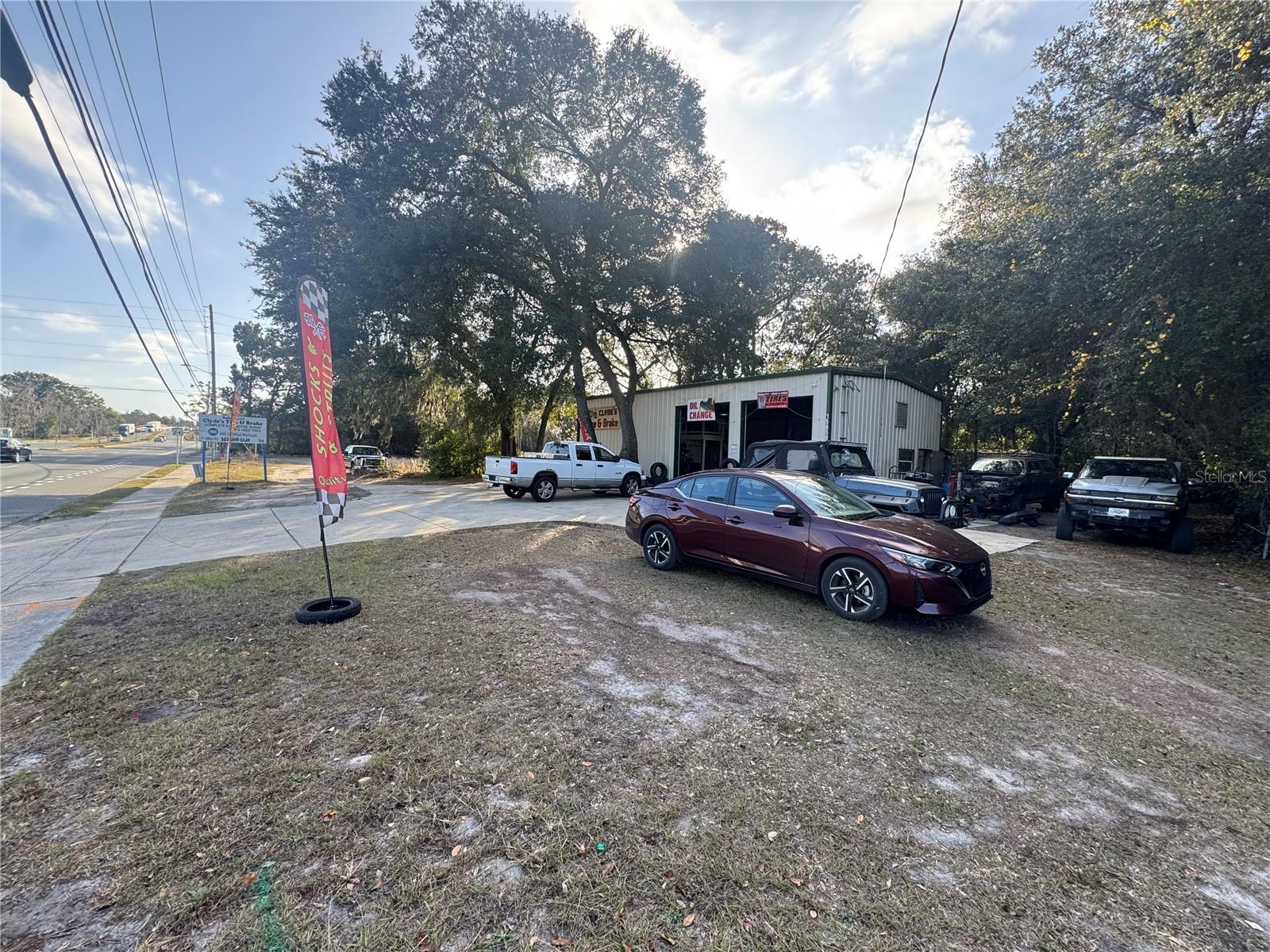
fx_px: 514
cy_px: 476
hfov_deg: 102.1
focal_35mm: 14
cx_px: 635
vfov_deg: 85.7
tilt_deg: -0.7
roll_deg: -2.5
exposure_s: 1/240
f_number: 2.2
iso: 40
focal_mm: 2.22
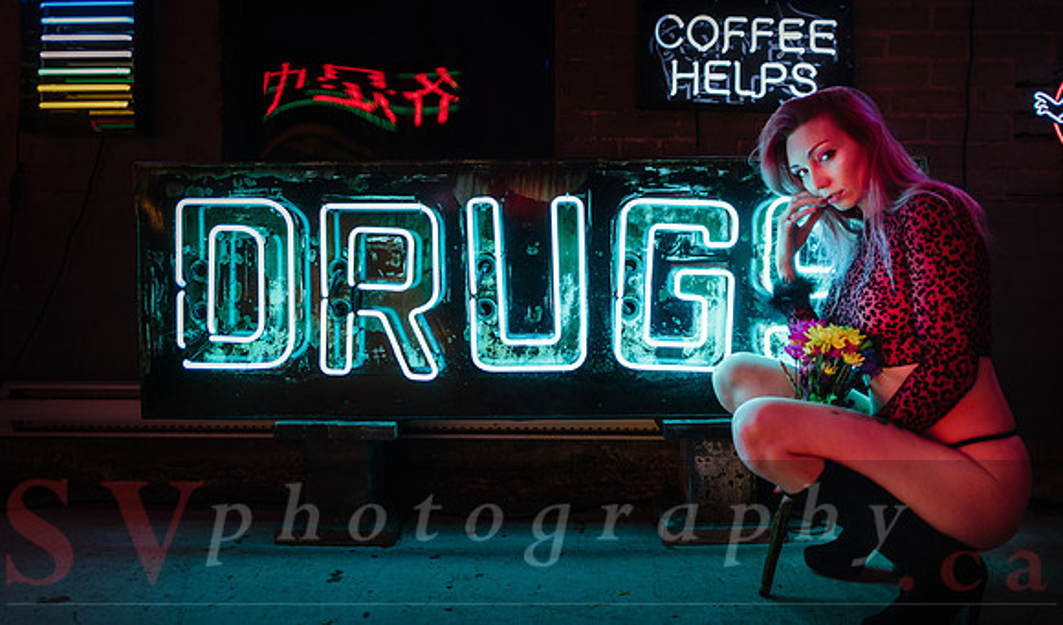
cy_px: 267
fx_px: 724
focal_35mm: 25
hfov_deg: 72.6
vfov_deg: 46.6
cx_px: 541
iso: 100
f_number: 1.6
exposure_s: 1/100
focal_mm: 24
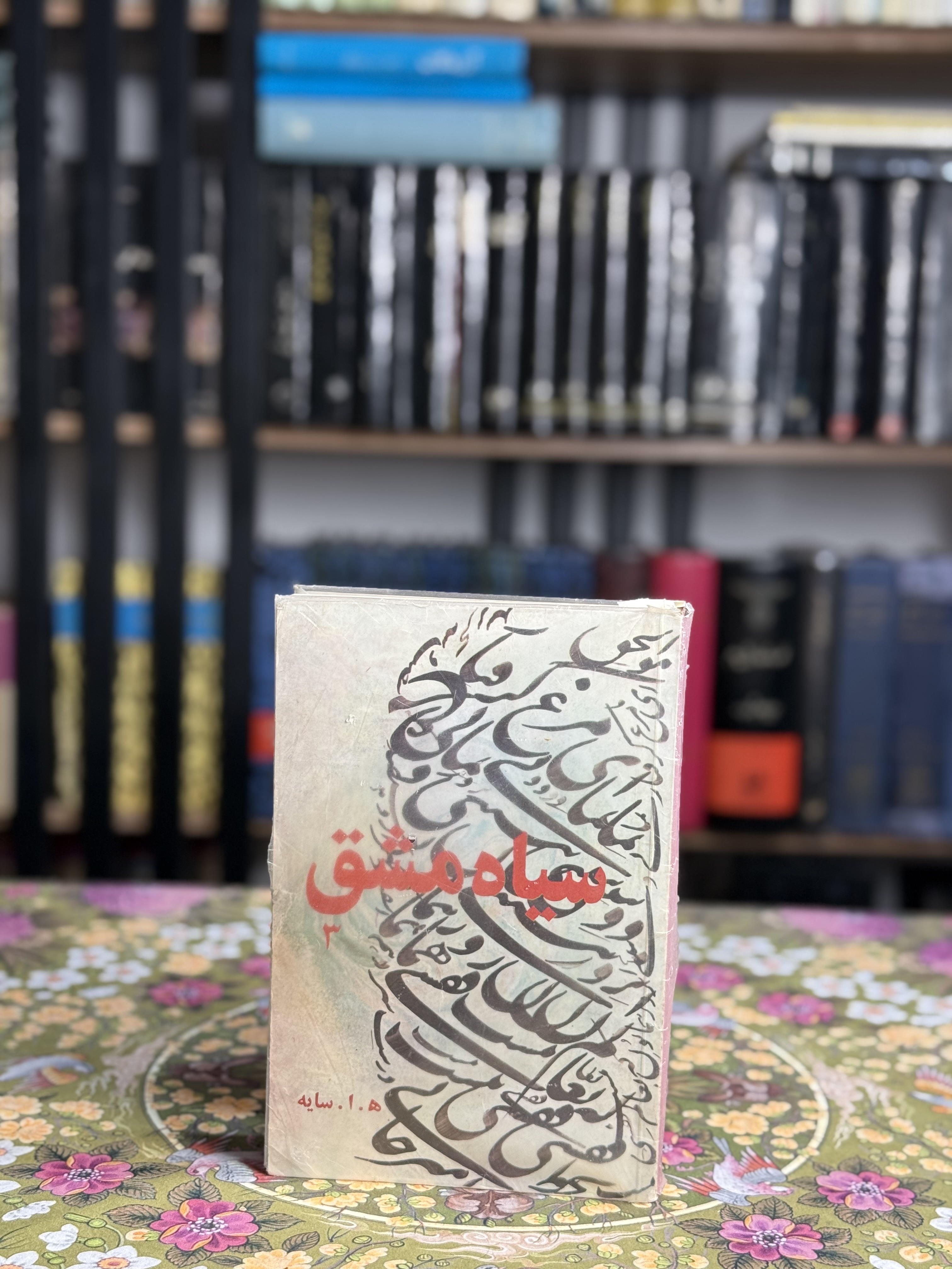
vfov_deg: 39.7
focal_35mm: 48
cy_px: 634
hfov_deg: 30.3
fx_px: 1760
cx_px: 476
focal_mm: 6.76
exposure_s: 1/100
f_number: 1.78
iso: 100
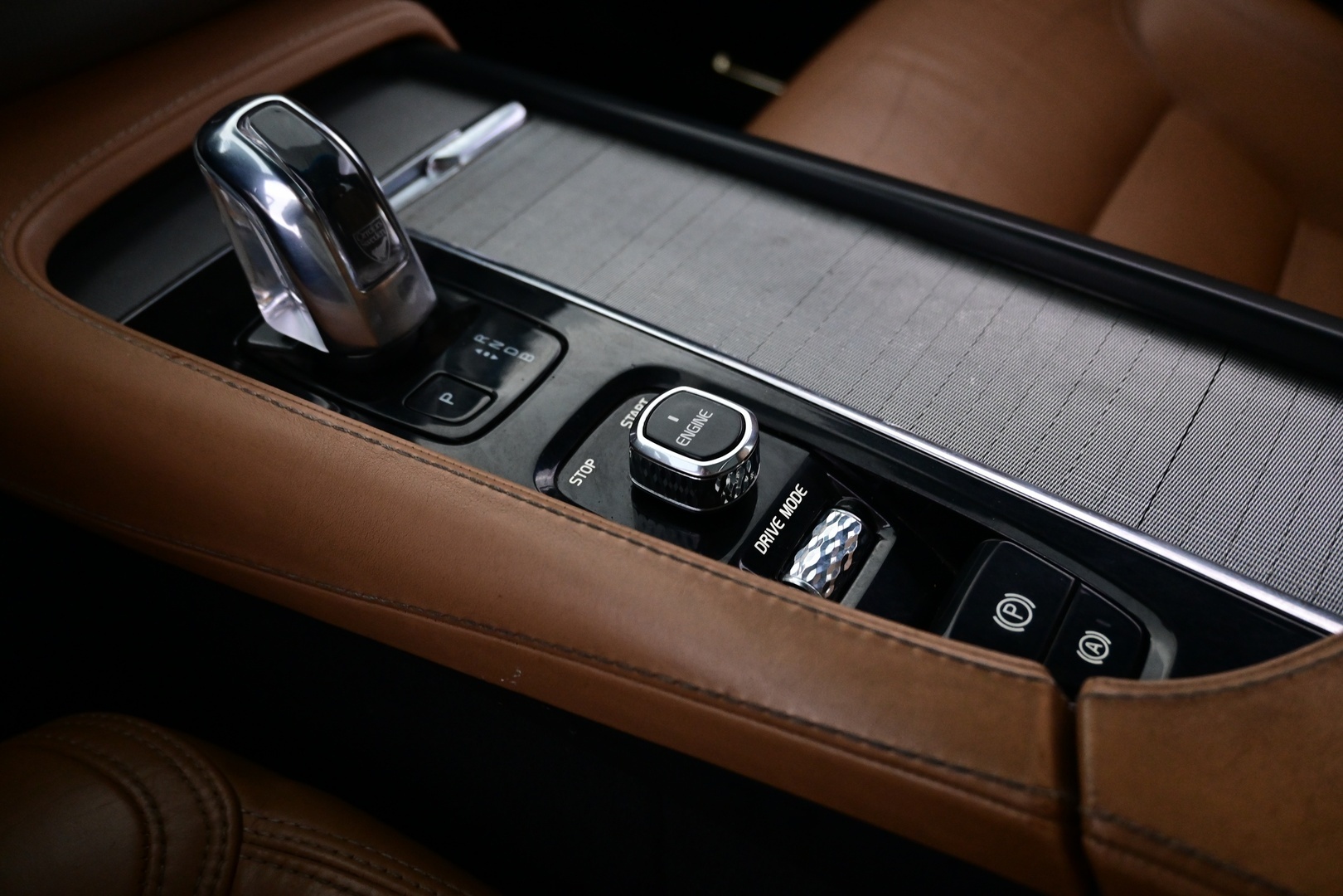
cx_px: 672
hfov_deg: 60.7
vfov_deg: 42.6
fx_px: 1147
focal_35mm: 31
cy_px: 448
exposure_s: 1/30
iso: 1600
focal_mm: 20.5
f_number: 3.8
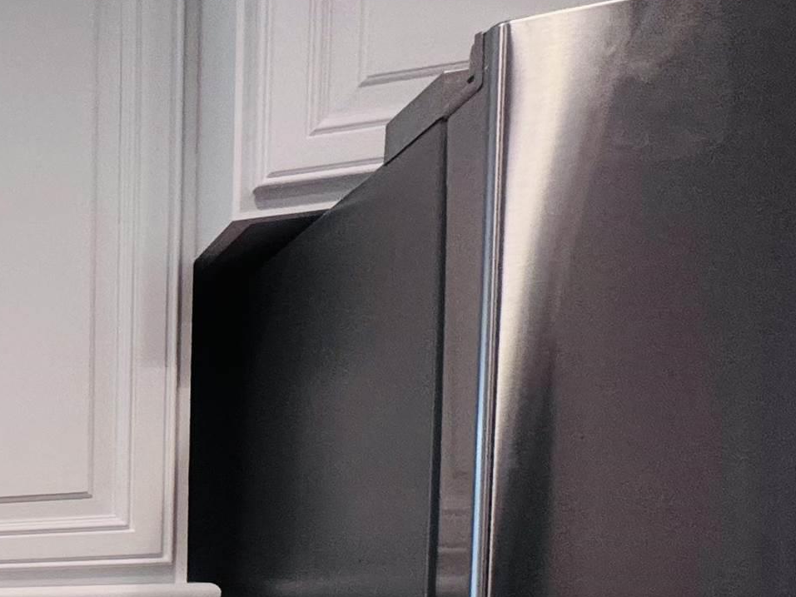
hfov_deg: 26.1
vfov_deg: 28.9
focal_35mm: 45
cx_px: -477
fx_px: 1035
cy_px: 667
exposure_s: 1/120
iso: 160
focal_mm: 2.22
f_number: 2.2
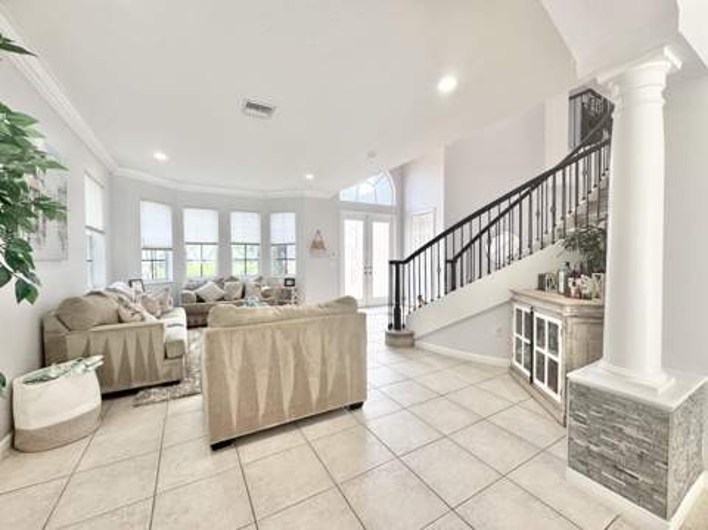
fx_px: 286
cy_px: 265
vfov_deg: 85.6
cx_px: 354
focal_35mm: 14
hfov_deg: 102.1
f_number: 2.2
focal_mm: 2.22
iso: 160
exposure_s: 1/120
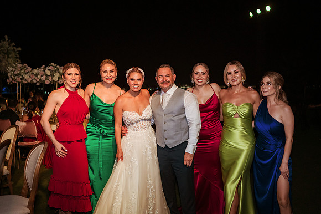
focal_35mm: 35
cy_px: 107
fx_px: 312
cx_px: 160
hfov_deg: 54.5
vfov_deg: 37.8
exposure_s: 1/1250
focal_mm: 35
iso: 3200
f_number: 1.8
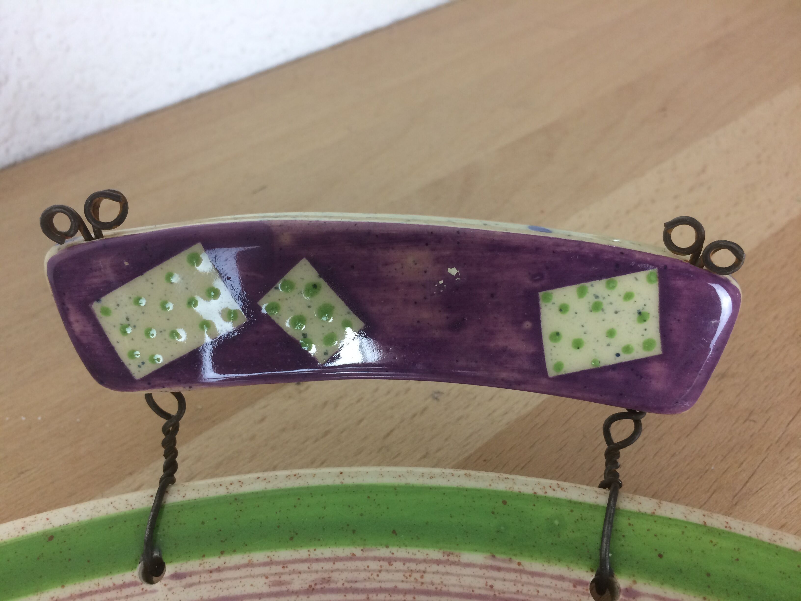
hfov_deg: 61.7
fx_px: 671
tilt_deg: -43.6
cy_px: 300
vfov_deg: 48.2
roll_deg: +3.2
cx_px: 400
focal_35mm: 29
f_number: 2.2
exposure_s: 1/33
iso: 64
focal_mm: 4.15
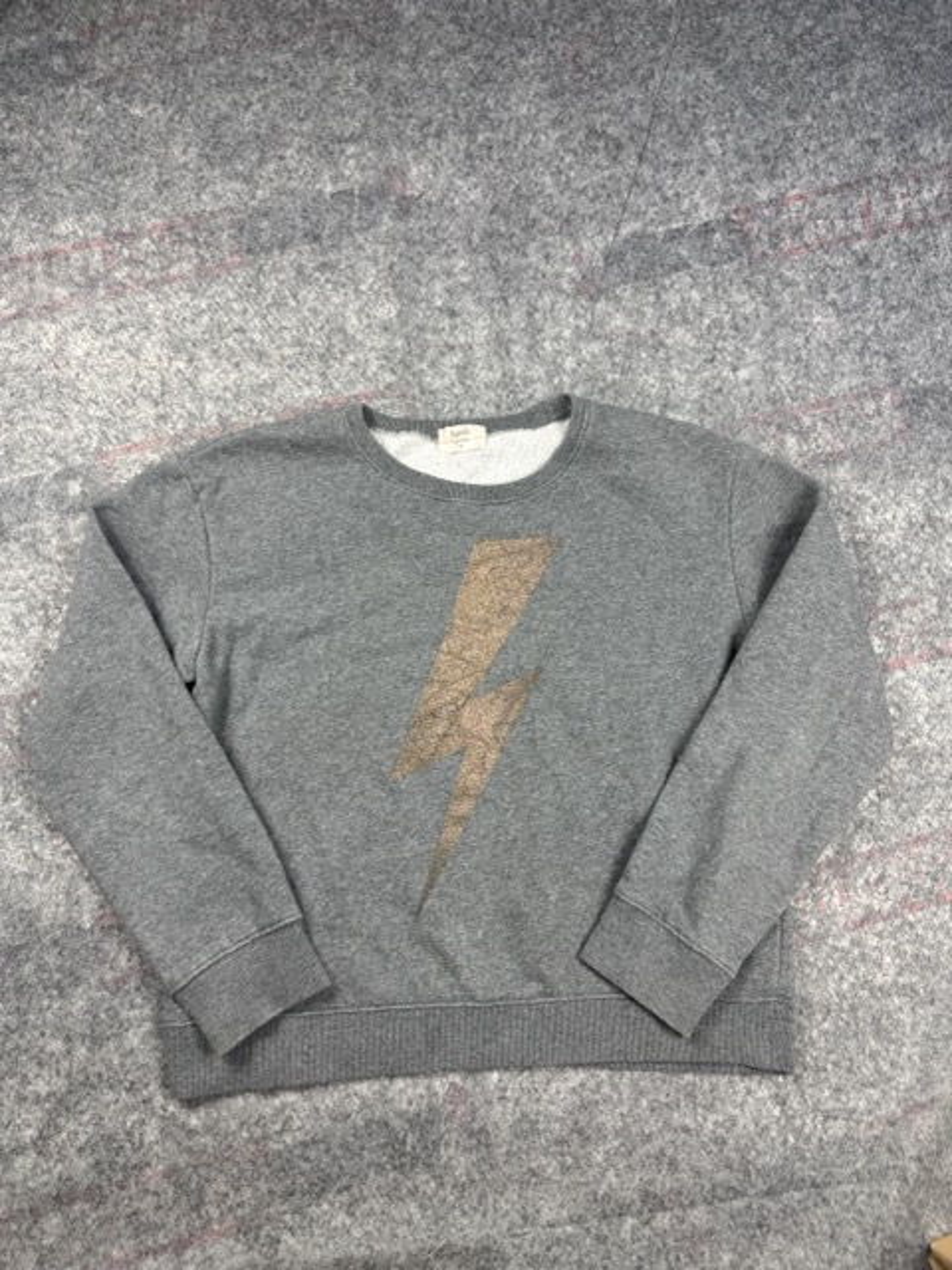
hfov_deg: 56.8
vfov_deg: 71.6
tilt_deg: -56.7
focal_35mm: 24
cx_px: 476
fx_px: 880
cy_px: 635
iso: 80
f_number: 1.78
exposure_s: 1/100
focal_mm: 6.76
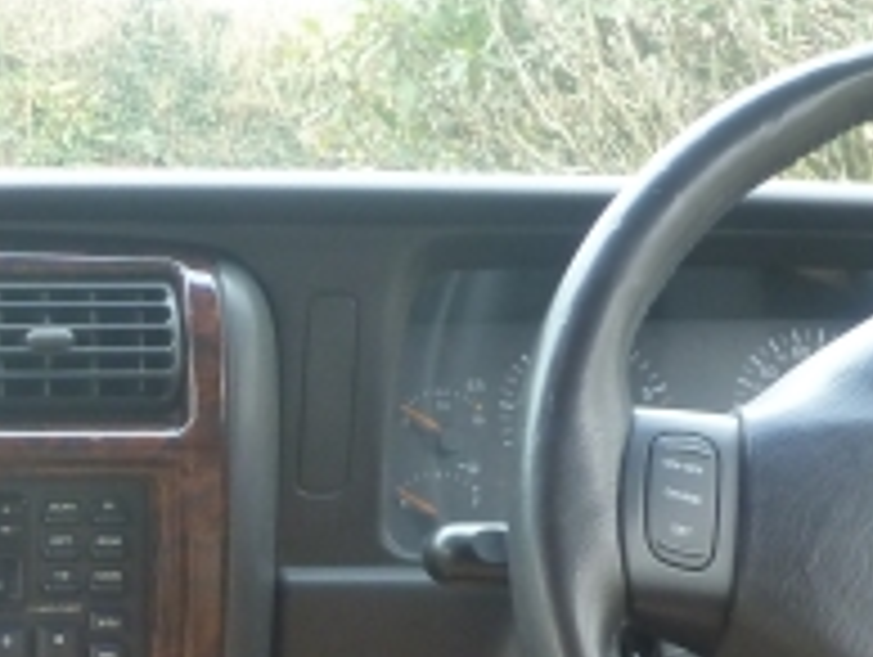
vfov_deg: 14.9
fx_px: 2500
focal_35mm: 99
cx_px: -68
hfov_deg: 19.1
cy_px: 520
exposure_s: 1/30
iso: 200
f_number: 3.5
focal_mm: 5.5
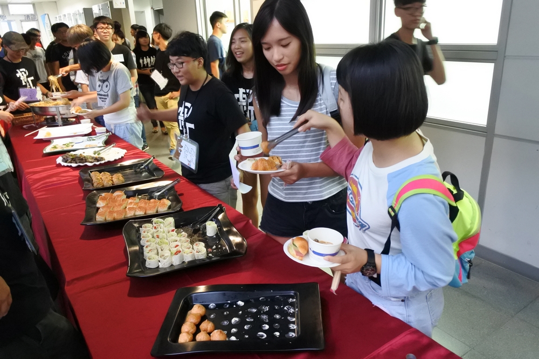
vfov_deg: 47.9
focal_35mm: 27
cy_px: 180
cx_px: 270
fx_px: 404
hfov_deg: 67.4
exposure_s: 1/30
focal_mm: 10
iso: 2800
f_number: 3.5
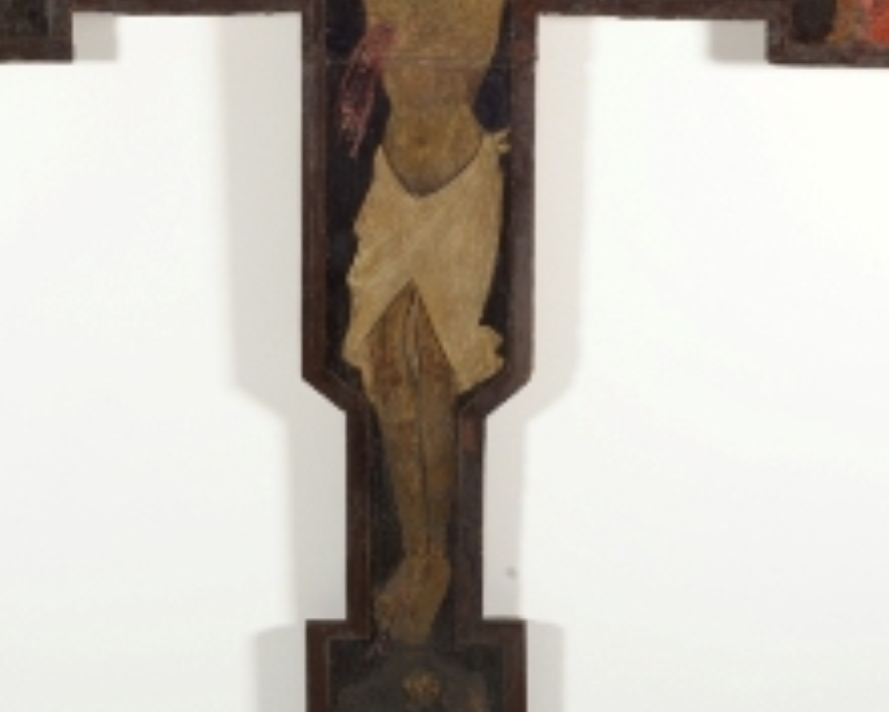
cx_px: 418
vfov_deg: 16.0
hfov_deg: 20.2
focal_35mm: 95
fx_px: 2501
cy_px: 56
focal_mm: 50
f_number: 13
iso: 200
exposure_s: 1/250
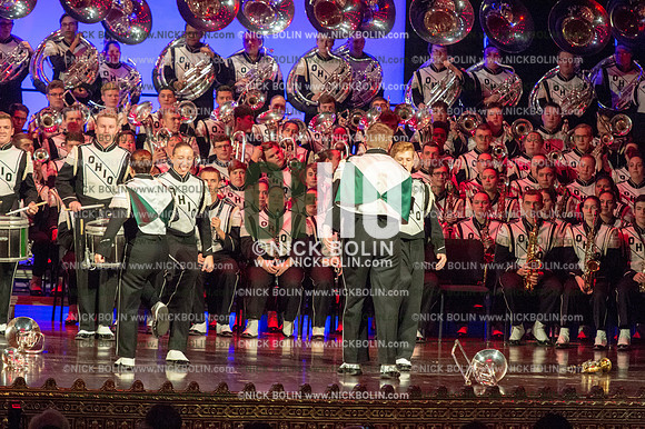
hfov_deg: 9.4
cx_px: 322
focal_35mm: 220
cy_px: 214
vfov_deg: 6.2
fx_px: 3939
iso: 8000
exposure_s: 1/320
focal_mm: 220
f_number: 5.6
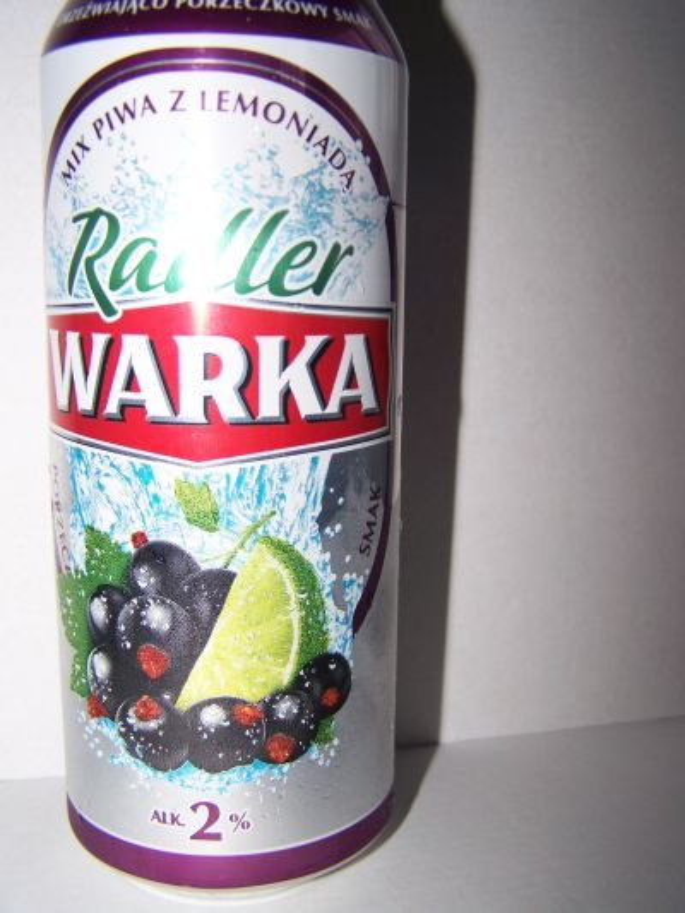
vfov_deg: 49.0
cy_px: 456
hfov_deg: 37.7
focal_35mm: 38
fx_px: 1002
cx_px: 342
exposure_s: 1/60
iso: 80
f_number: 2.8
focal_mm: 6.3
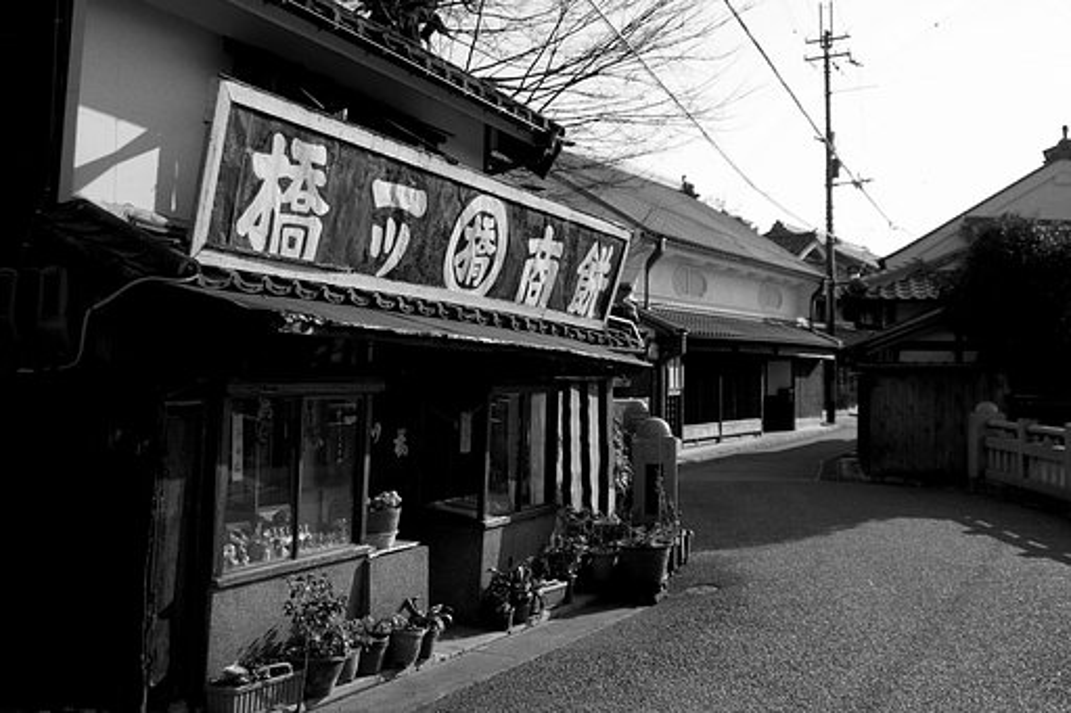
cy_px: 356
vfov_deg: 36.8
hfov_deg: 53.1
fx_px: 1071
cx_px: 536
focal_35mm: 36
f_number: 4.5
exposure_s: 1/1000
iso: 200
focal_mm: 24
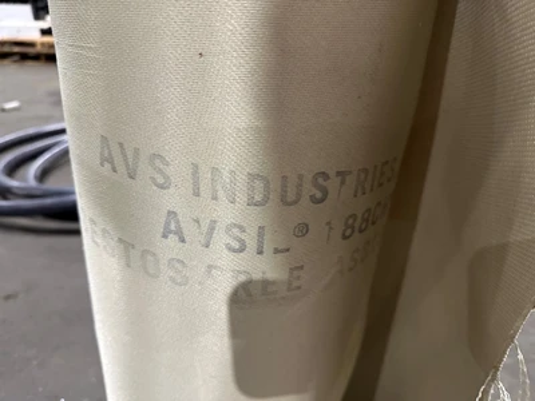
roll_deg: -4.1
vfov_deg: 56.8
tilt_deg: -23.6
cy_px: 200
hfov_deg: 71.6
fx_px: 371
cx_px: 268
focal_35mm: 24
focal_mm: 6.86
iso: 320
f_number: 1.78
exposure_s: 1/60
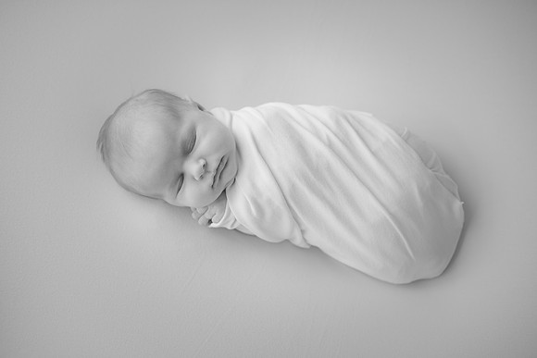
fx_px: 746
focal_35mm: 50
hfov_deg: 39.6
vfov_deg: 27.0
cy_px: 179
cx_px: 268
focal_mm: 50
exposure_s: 1/160
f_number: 2.8
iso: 160
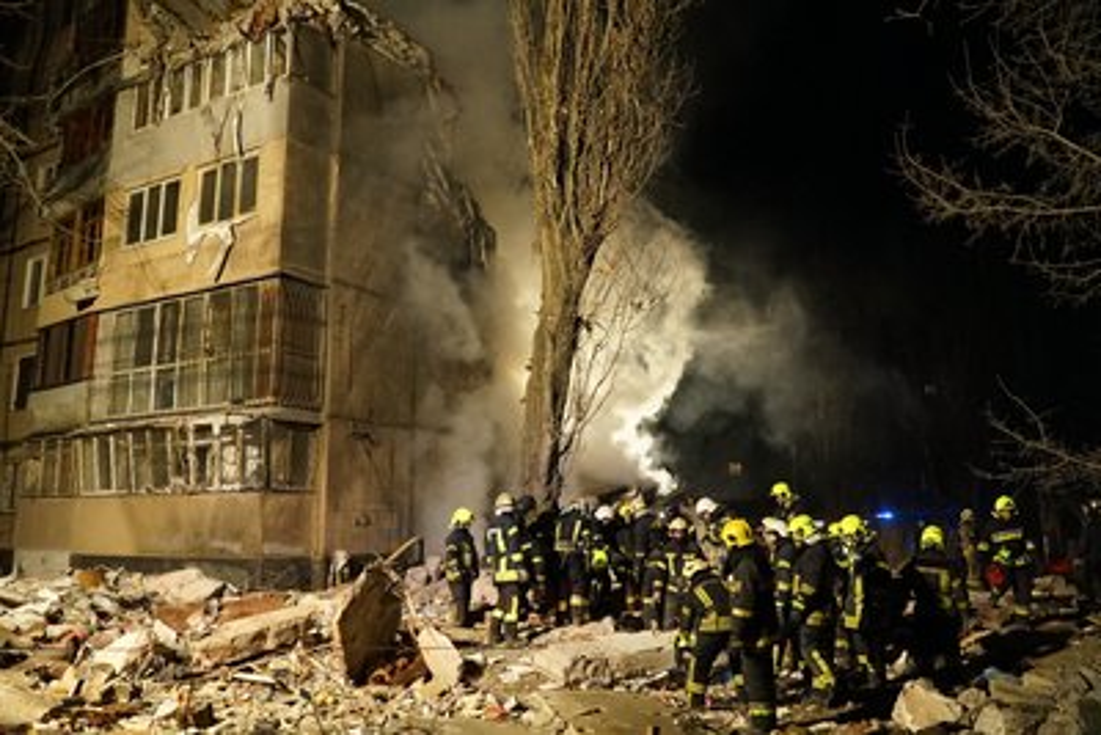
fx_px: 826
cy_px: 368
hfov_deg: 67.4
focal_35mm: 27
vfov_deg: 48.0
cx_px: 550
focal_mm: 18
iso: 4000
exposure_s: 1/100
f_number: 5
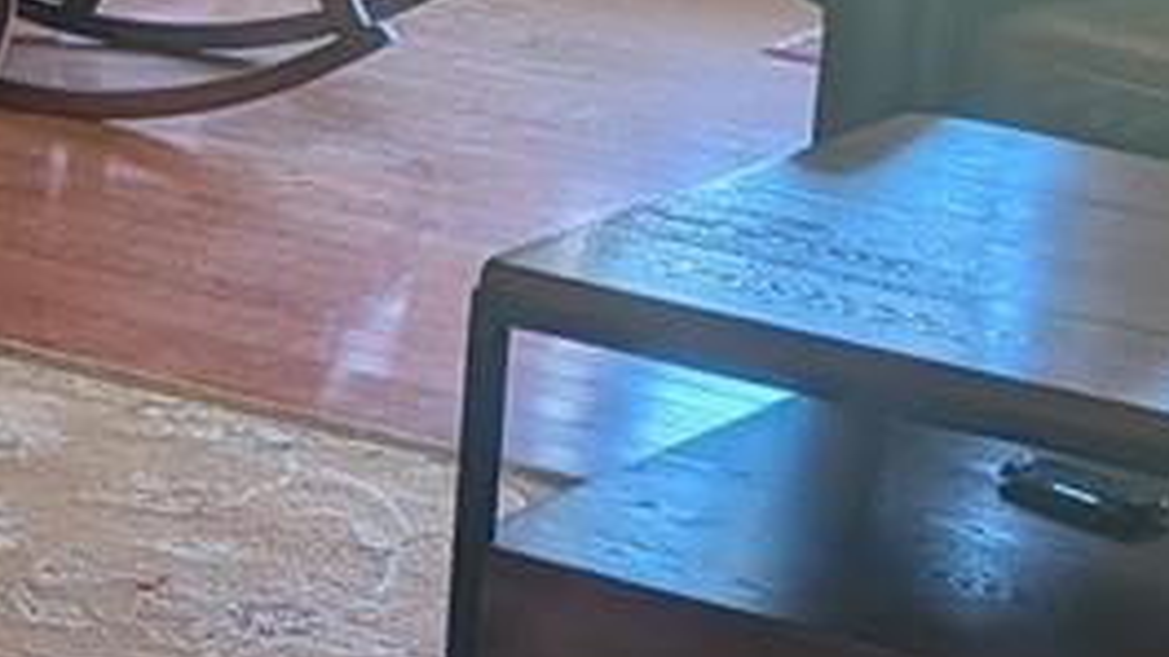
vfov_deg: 7.6
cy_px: 13
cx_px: -216
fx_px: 4897
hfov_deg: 13.3
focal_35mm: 158
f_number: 1.7
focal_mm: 4.53
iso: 27
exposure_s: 1/30
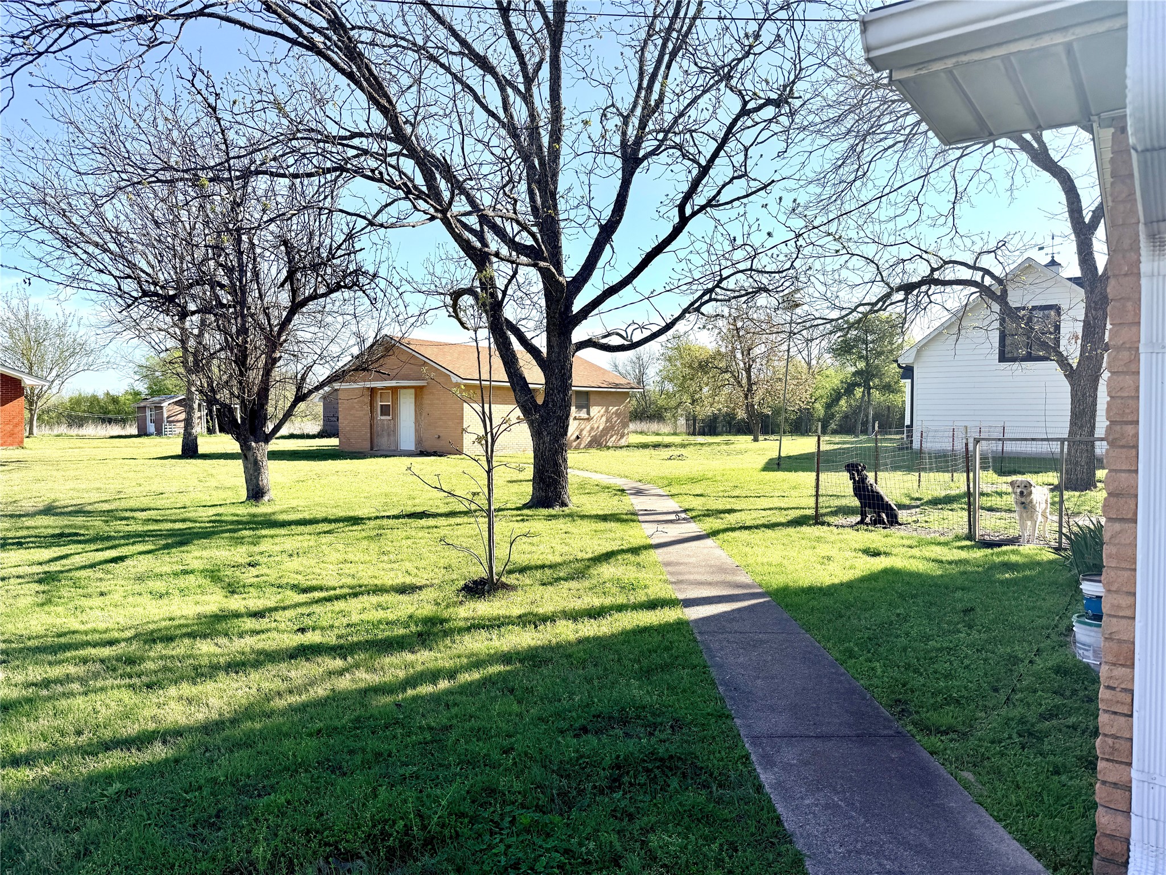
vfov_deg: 56.8
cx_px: 583
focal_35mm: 24
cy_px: 438
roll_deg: -0.7
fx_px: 808
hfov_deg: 71.6
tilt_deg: -1.2
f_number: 1.78
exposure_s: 1/3425
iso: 80
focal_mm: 6.76
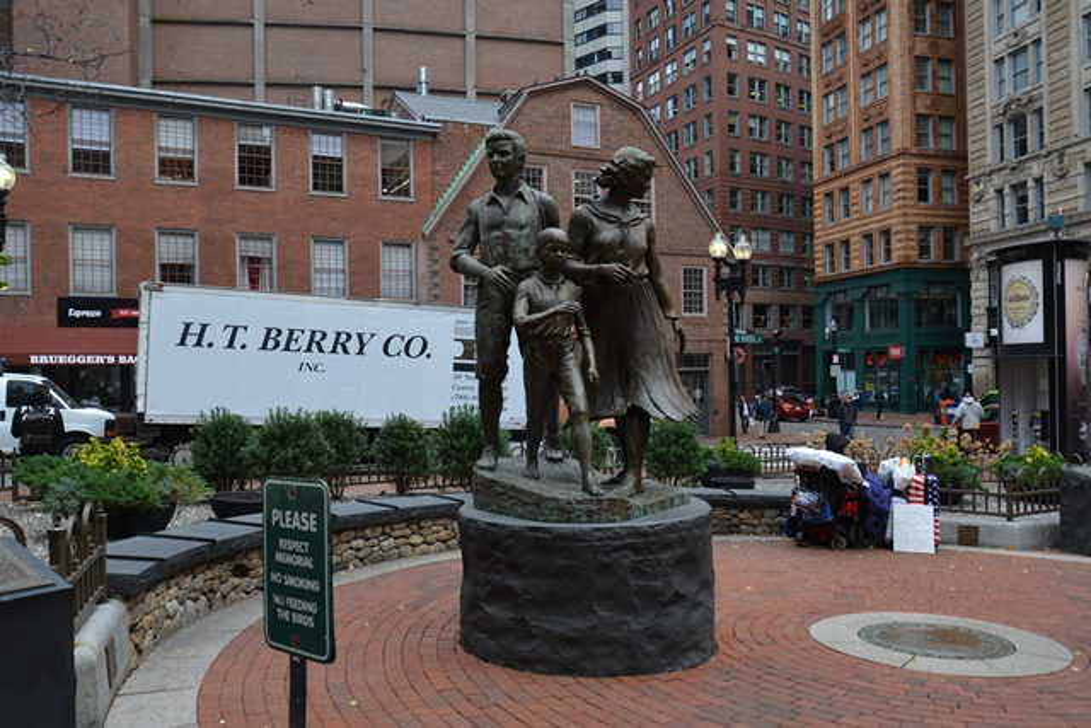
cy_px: 364
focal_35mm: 29
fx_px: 879
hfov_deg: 63.6
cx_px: 546
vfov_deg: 45.0
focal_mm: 29
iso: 200
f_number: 5.6
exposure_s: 1/125
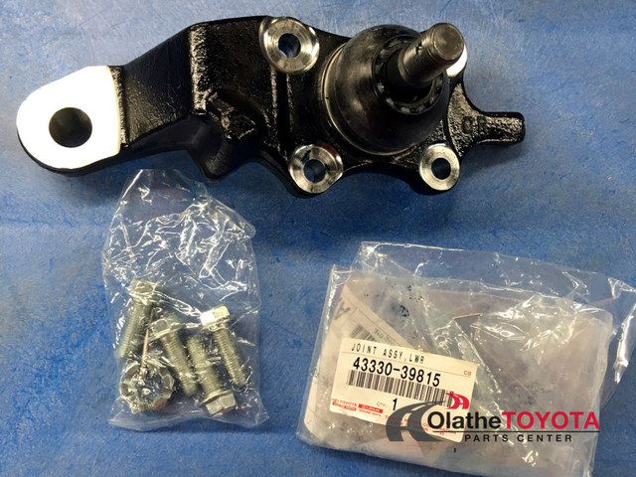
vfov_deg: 48.2
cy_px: 238
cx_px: 318
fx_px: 533
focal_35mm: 29
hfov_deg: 61.7
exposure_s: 1/30
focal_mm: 4.15
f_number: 2.2
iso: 80
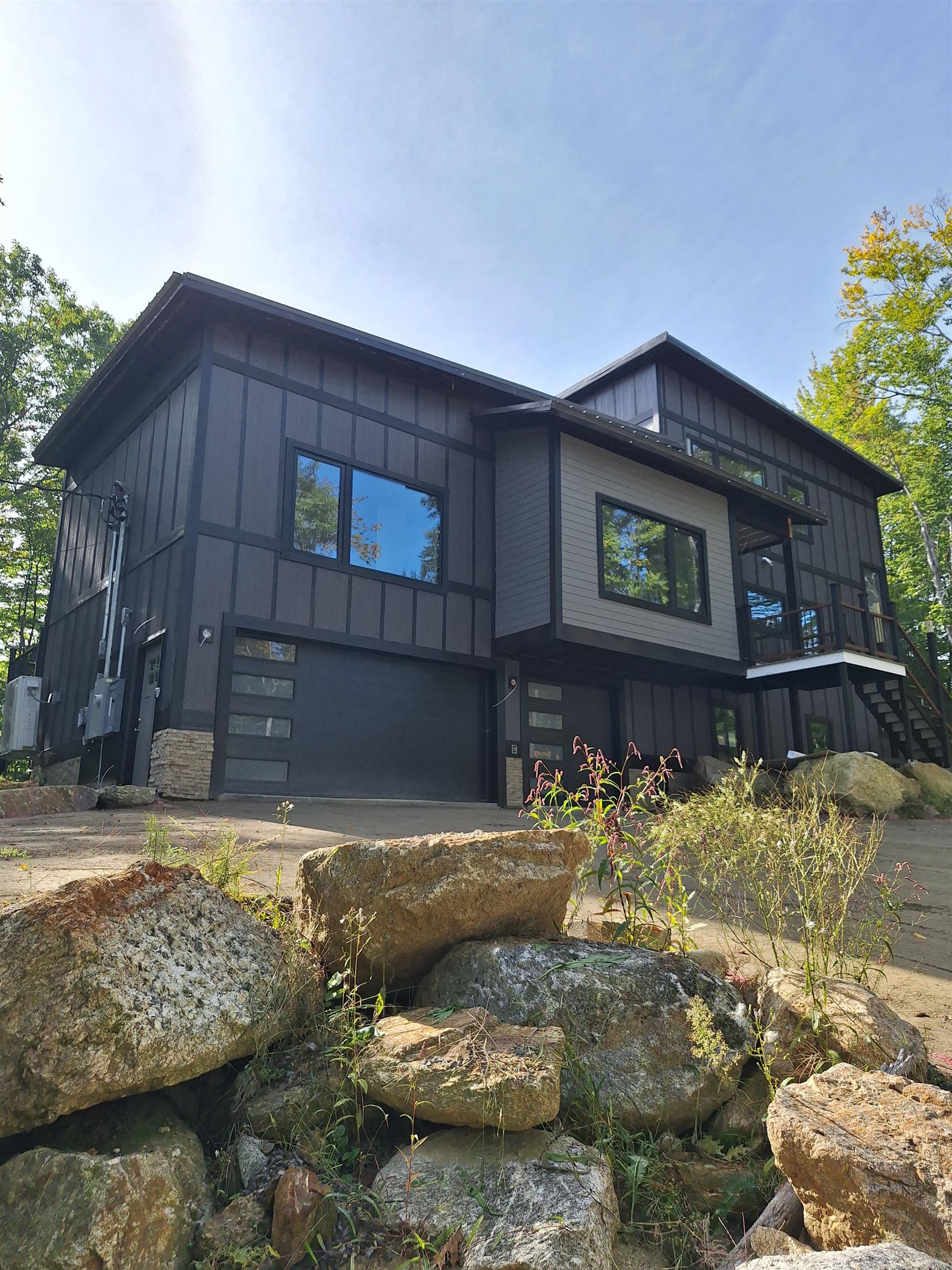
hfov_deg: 58.9
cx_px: 476
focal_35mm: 23
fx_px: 843
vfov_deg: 73.9
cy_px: 635
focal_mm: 5.54
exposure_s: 1/1202
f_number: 1.8
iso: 40
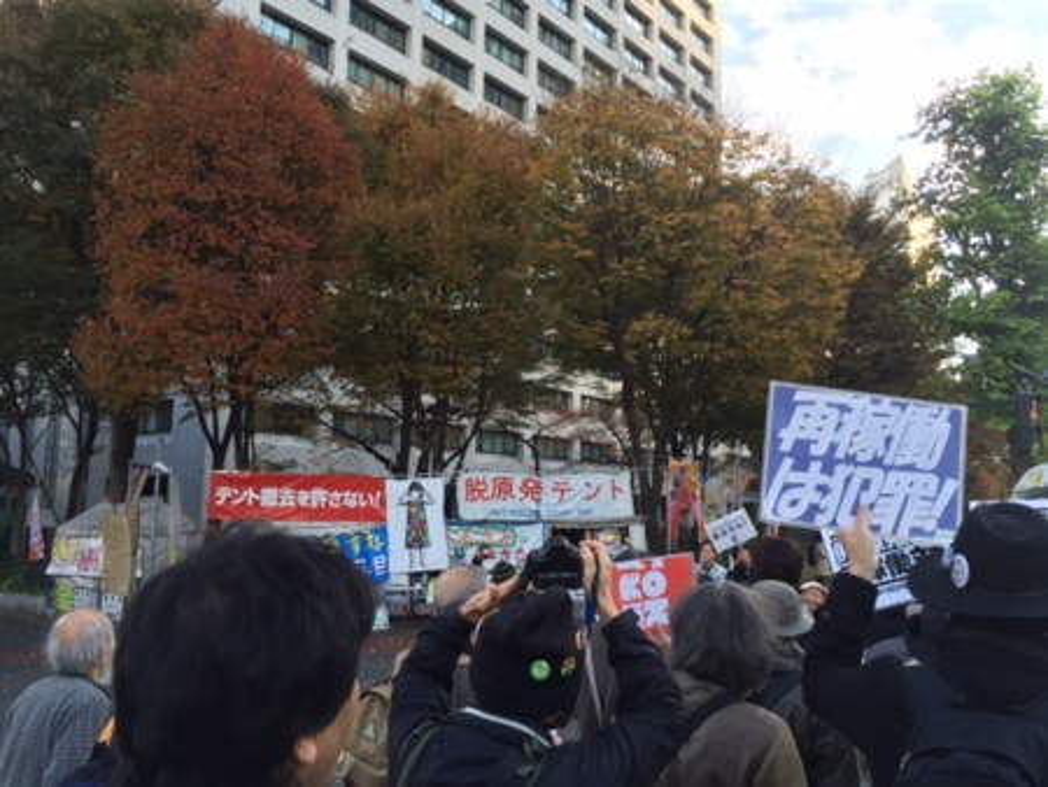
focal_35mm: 29
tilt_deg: +4.0
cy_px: 394
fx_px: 878
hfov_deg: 61.6
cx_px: 524
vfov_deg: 48.3
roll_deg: -1.5
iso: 40
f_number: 2.2
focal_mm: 4.15
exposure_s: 1/120
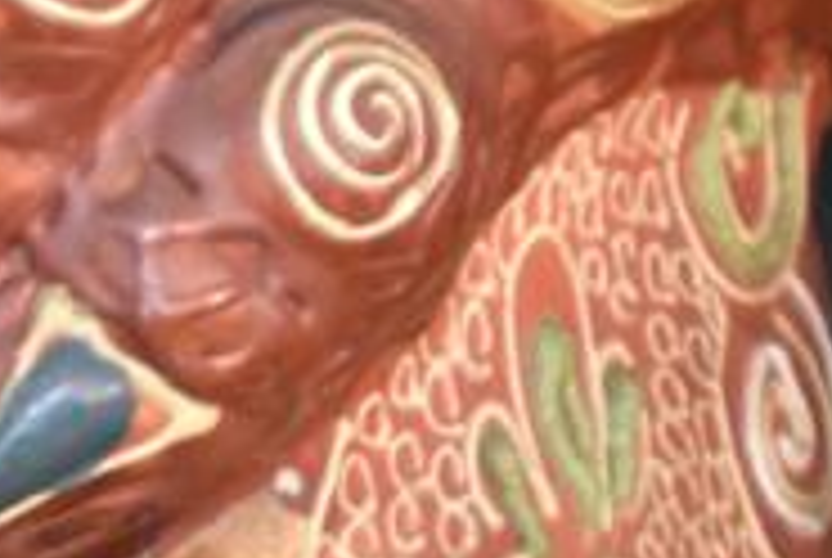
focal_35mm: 789
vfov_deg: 1.7
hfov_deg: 2.6
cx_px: -801
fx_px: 18264
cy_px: 1438
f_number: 5.3
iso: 400
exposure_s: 1/13
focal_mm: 90
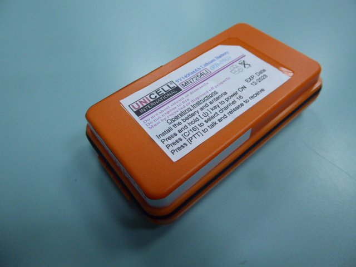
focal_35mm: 24
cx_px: 178
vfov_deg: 56.8
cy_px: 134
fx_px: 247
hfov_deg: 71.6
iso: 320
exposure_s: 1/60
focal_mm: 4.3
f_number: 3.3
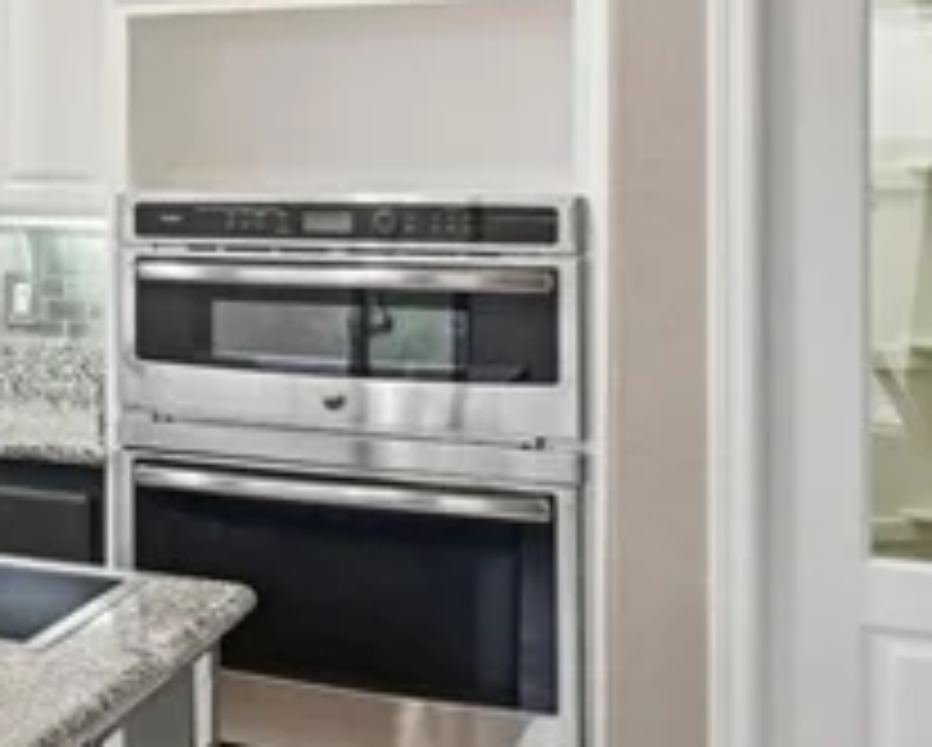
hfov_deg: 19.5
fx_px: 1859
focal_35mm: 67
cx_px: -815
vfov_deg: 22.5
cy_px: 187
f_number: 9
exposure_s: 1/100
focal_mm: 14.5
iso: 800
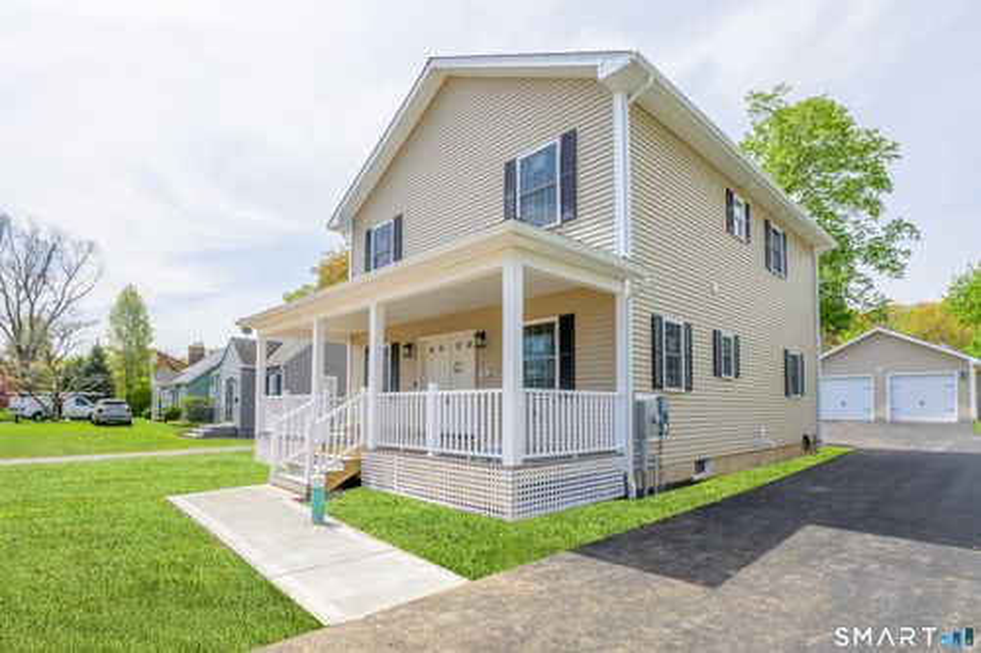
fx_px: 463
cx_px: 490
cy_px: 326
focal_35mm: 17
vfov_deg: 70.4
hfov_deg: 93.3
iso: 100
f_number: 9
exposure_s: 1/200
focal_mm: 17
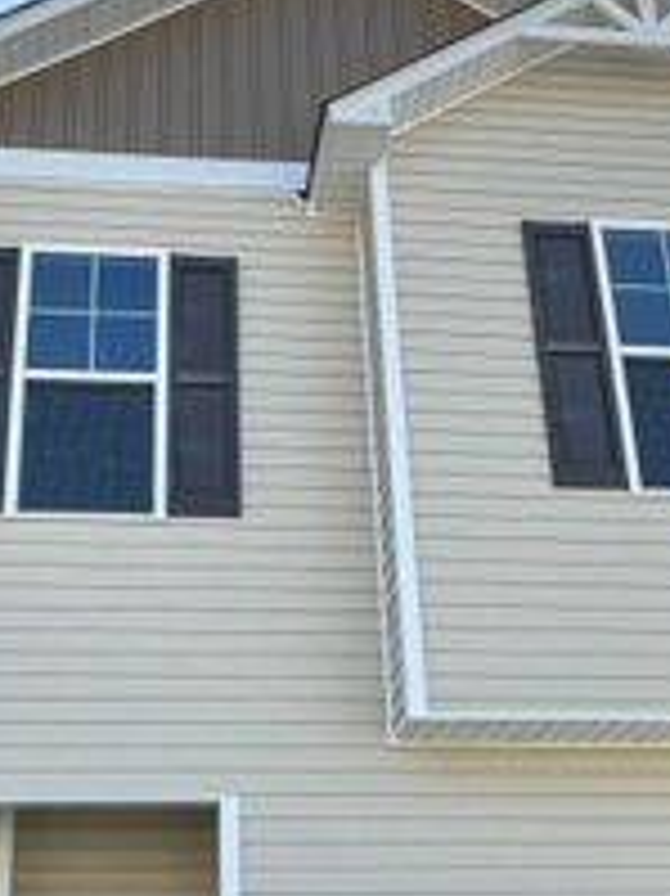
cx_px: 279
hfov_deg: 30.8
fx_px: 1214
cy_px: 619
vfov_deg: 39.8
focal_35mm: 47
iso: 40
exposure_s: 1/940
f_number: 2.2
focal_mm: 2.22
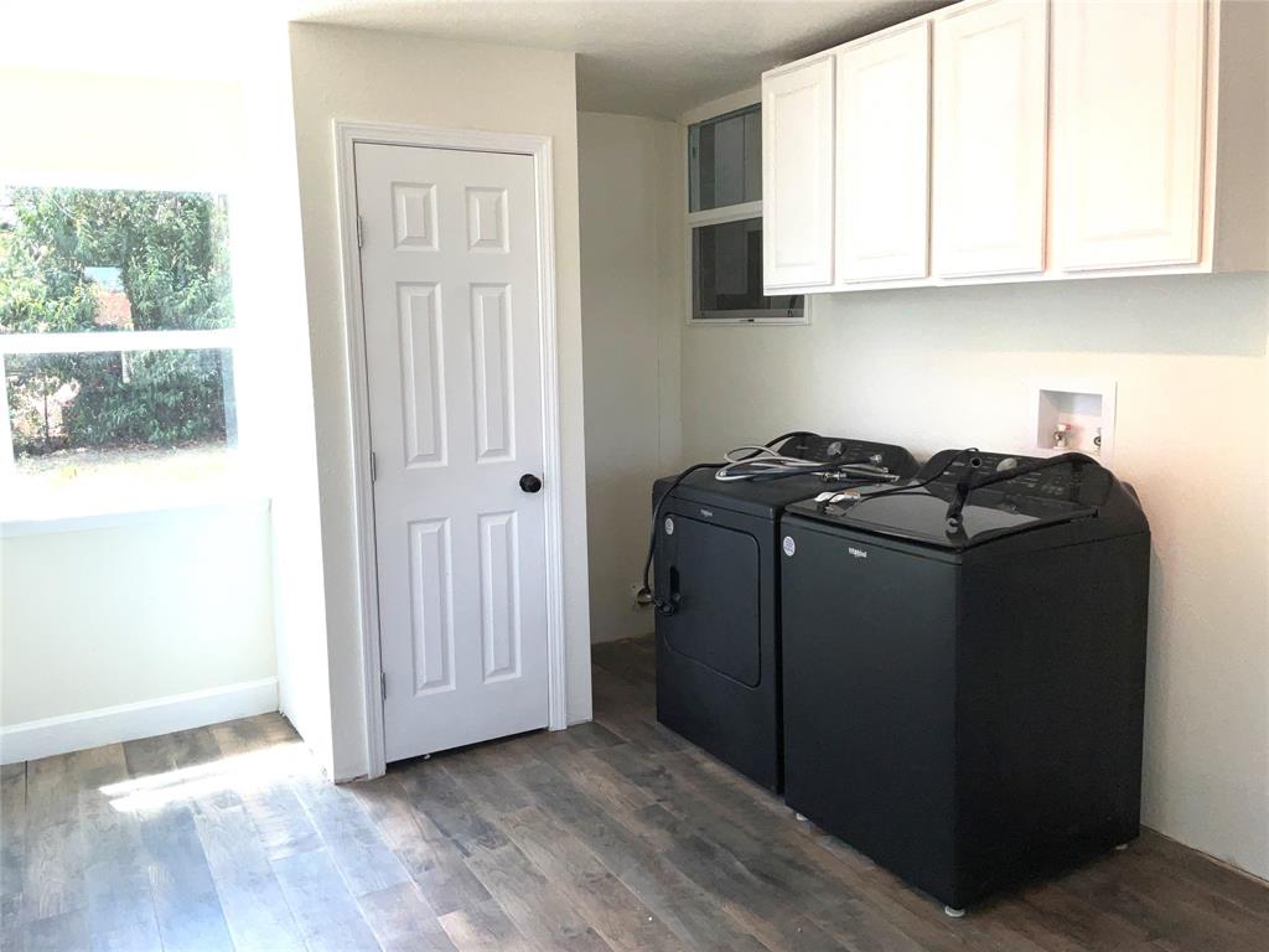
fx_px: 1063
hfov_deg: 61.7
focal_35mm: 29
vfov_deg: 48.2
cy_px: 476
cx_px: 634
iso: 16
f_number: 1.8
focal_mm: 3
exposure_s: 1/318
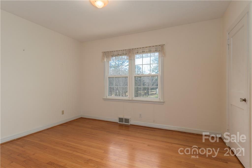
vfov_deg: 70.5
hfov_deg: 93.3
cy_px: 84
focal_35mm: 17
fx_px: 119
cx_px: 126
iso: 400
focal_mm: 17
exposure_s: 1/160
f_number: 7.1
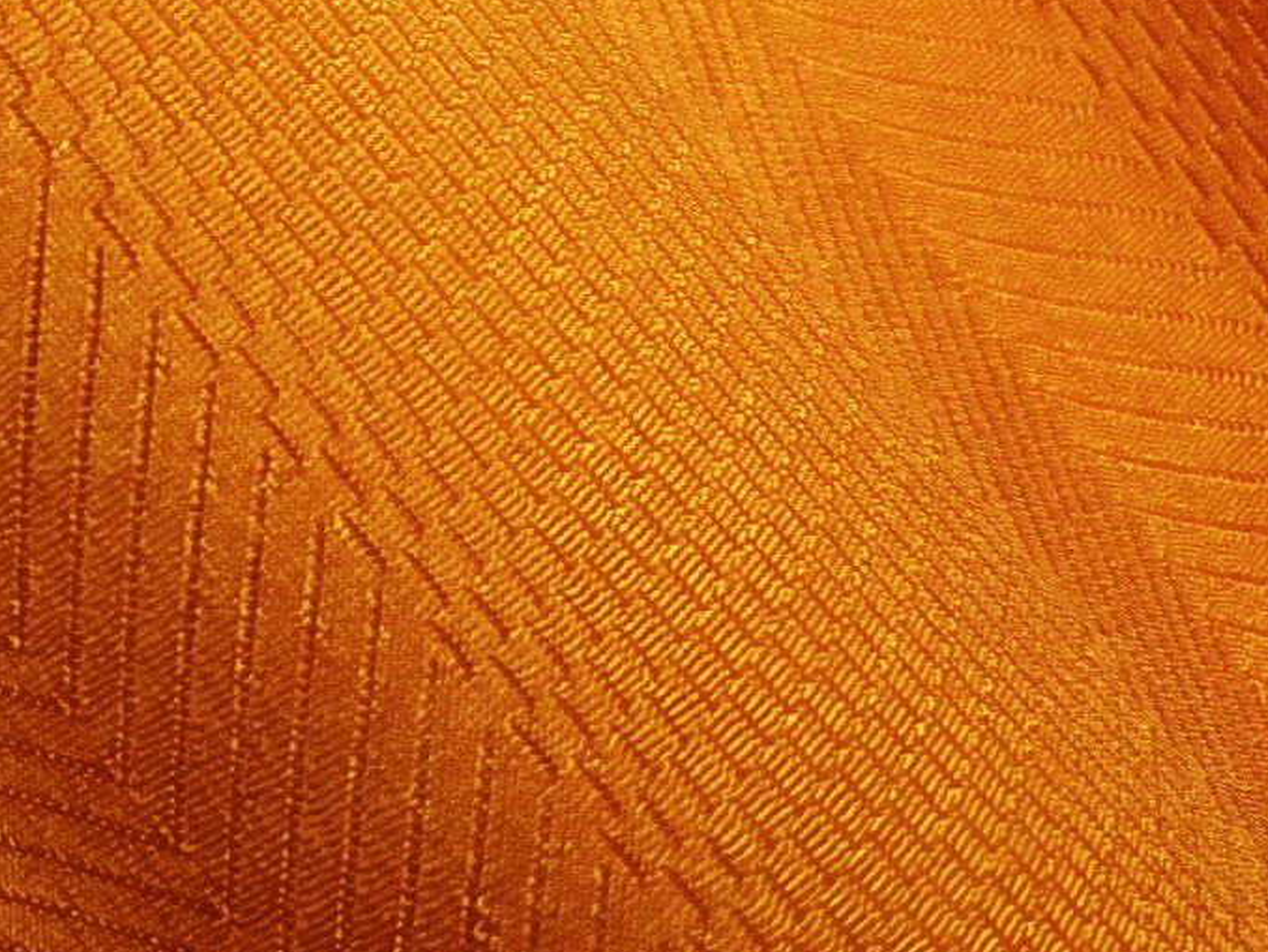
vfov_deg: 15.0
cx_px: -455
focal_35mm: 87
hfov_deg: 20.3
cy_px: -714
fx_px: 3187
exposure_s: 1/100
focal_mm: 8.67
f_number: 1.75
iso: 56
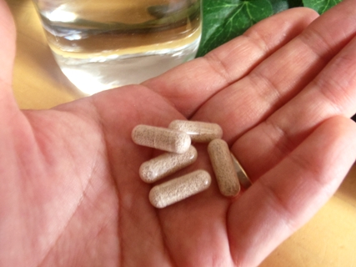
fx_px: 380
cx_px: 178
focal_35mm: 37
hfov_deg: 50.2
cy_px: 134
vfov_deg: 38.6
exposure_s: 1/4
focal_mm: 6.64
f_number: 4.7
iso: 400
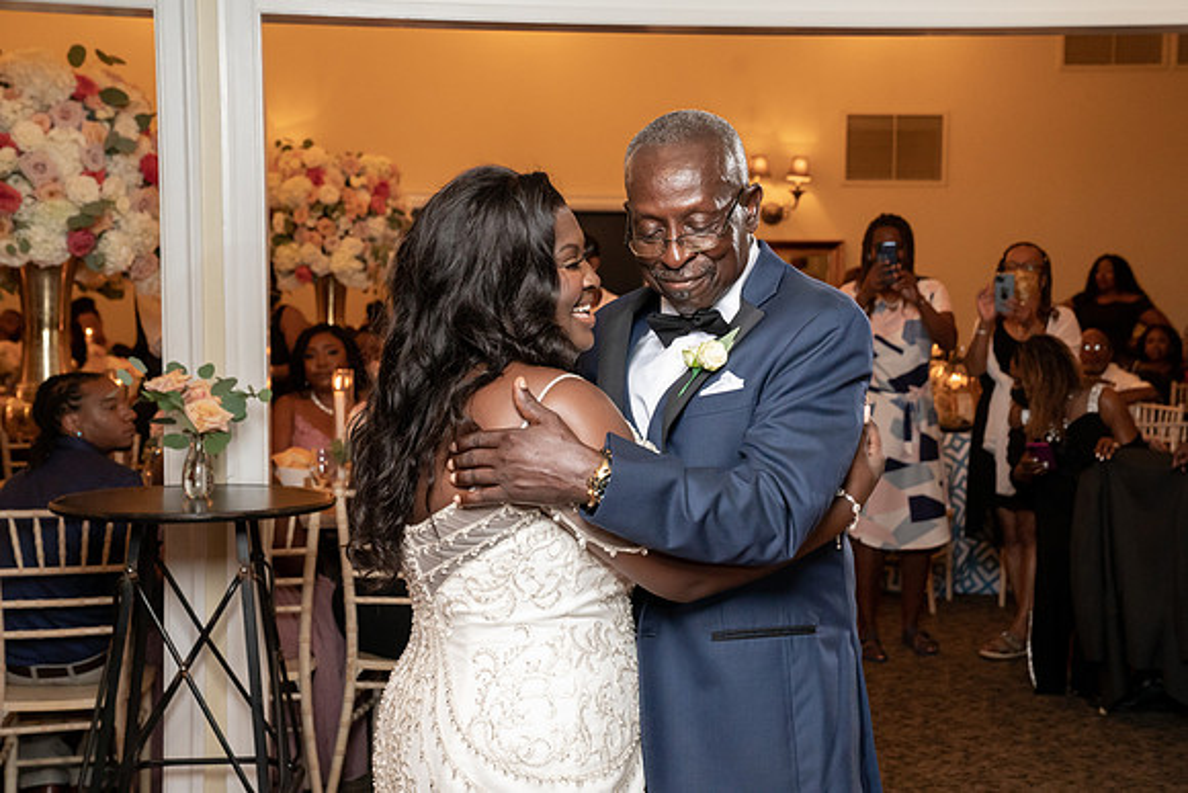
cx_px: 606
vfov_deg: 24.2
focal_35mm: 56
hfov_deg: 35.6
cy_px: 389
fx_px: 1851
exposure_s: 1/200
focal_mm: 55
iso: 4000
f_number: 5.6
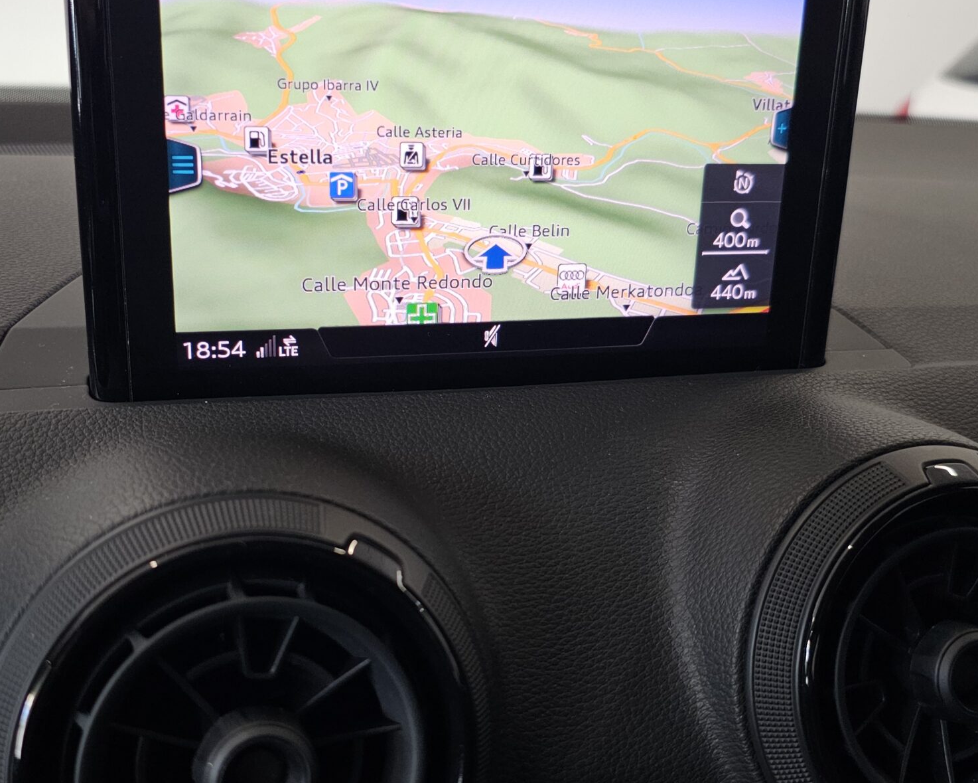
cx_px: 443
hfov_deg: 46.8
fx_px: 1129
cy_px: 459
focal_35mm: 39
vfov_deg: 38.1
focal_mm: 6.3
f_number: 1.7
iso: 320
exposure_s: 1/61.3
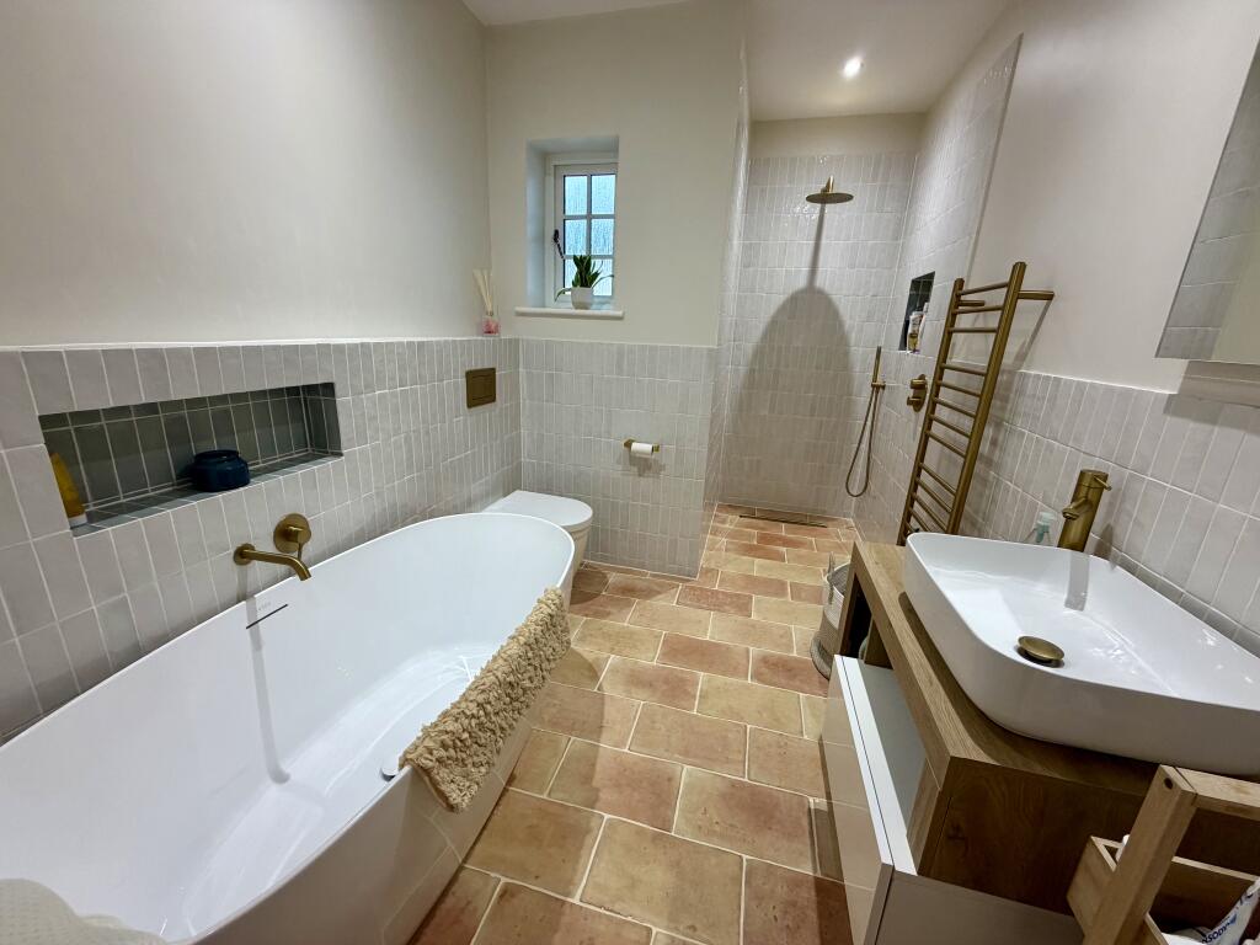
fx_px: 510
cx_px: 630
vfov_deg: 85.7
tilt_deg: -15.6
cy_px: 472
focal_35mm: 14
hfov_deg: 102.1
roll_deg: -1.9
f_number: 2.2
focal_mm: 2.22
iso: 250
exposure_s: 1/100
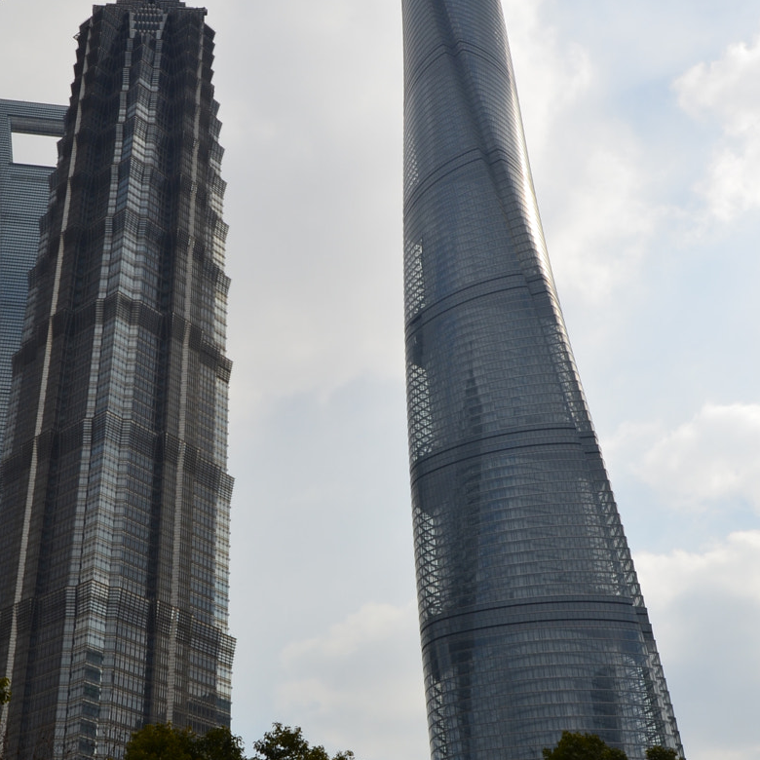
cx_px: 303
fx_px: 1167
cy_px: 349
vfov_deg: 36.0
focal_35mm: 47
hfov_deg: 35.9
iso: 160
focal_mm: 18
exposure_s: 1/500
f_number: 11
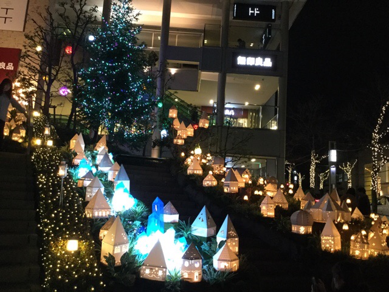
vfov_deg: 45.4
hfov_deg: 58.4
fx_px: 348
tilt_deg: +9.4
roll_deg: -5.9
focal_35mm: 31
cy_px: 146
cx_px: 194
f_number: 2.4
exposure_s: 1/30
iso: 200
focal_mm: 3.3
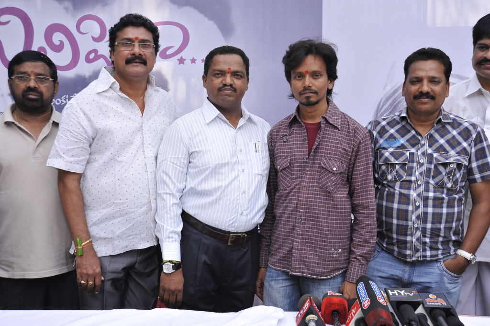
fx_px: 544
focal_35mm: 40
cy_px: 163
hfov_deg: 48.5
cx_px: 245
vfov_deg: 33.3
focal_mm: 40
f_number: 5.6
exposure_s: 1/160
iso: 250
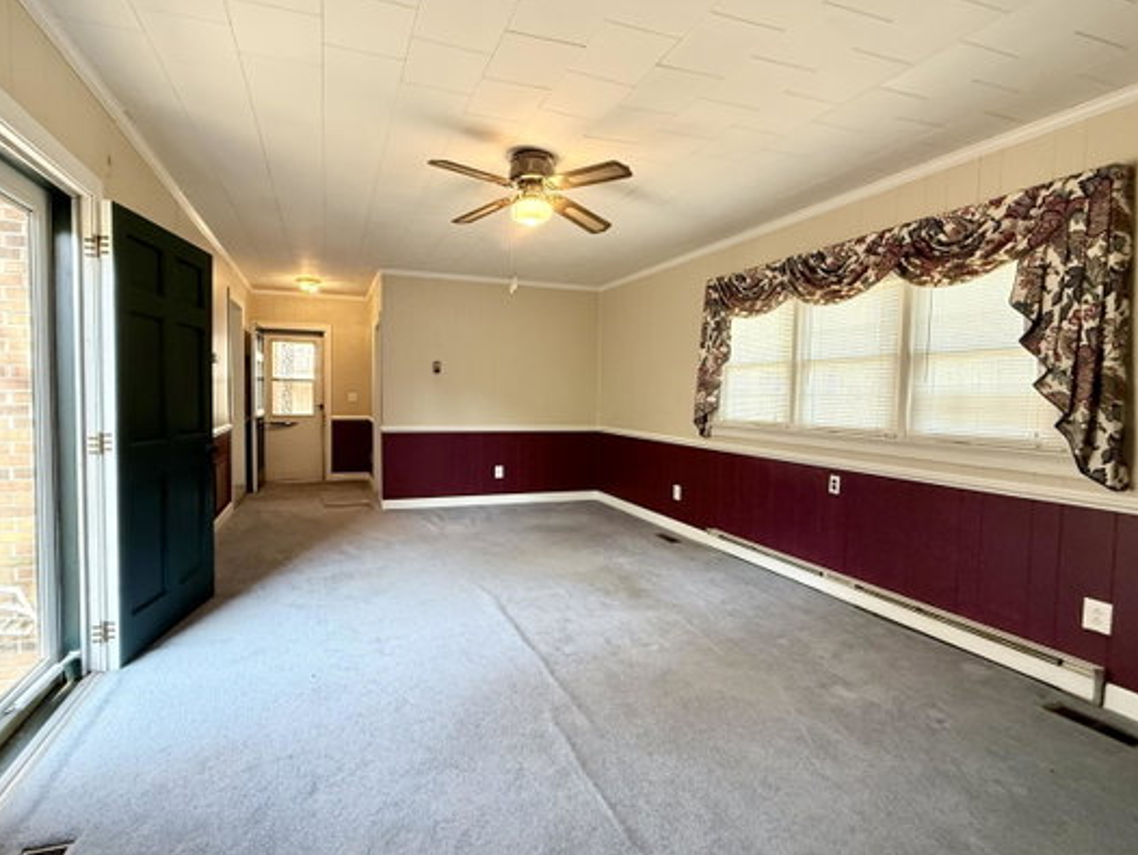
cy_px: 429
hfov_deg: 90.6
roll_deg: -0.7
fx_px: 559
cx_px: 499
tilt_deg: -3.8
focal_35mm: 17
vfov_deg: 74.8
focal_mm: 2.22
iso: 400
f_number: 2.2
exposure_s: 1/120
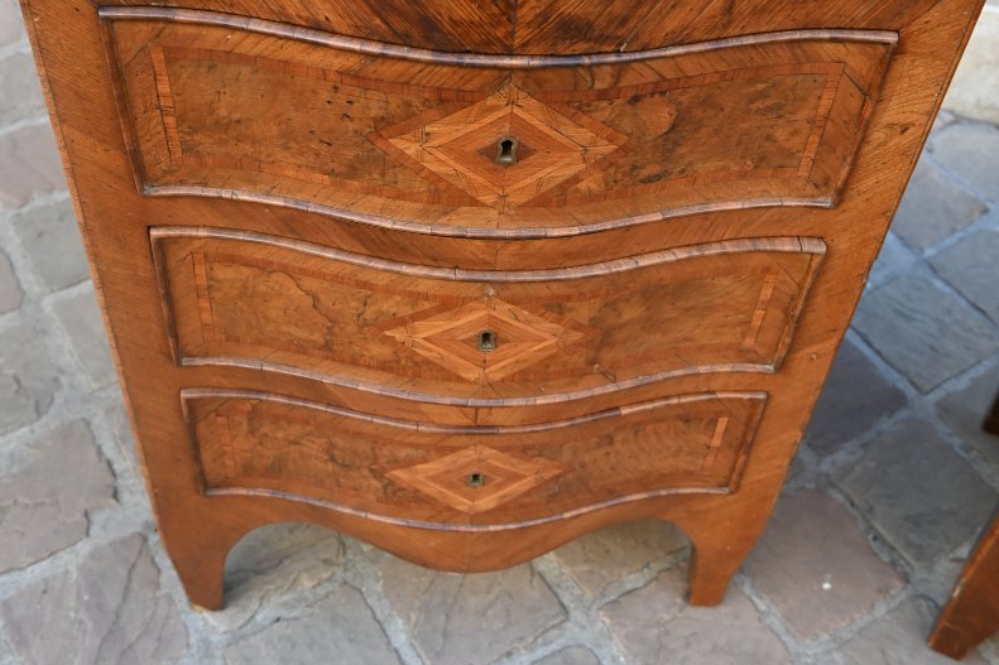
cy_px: 255
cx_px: 504
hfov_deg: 44.2
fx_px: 1231
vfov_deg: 30.1
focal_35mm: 44
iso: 400
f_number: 3.5
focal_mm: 19.5
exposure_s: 1/200
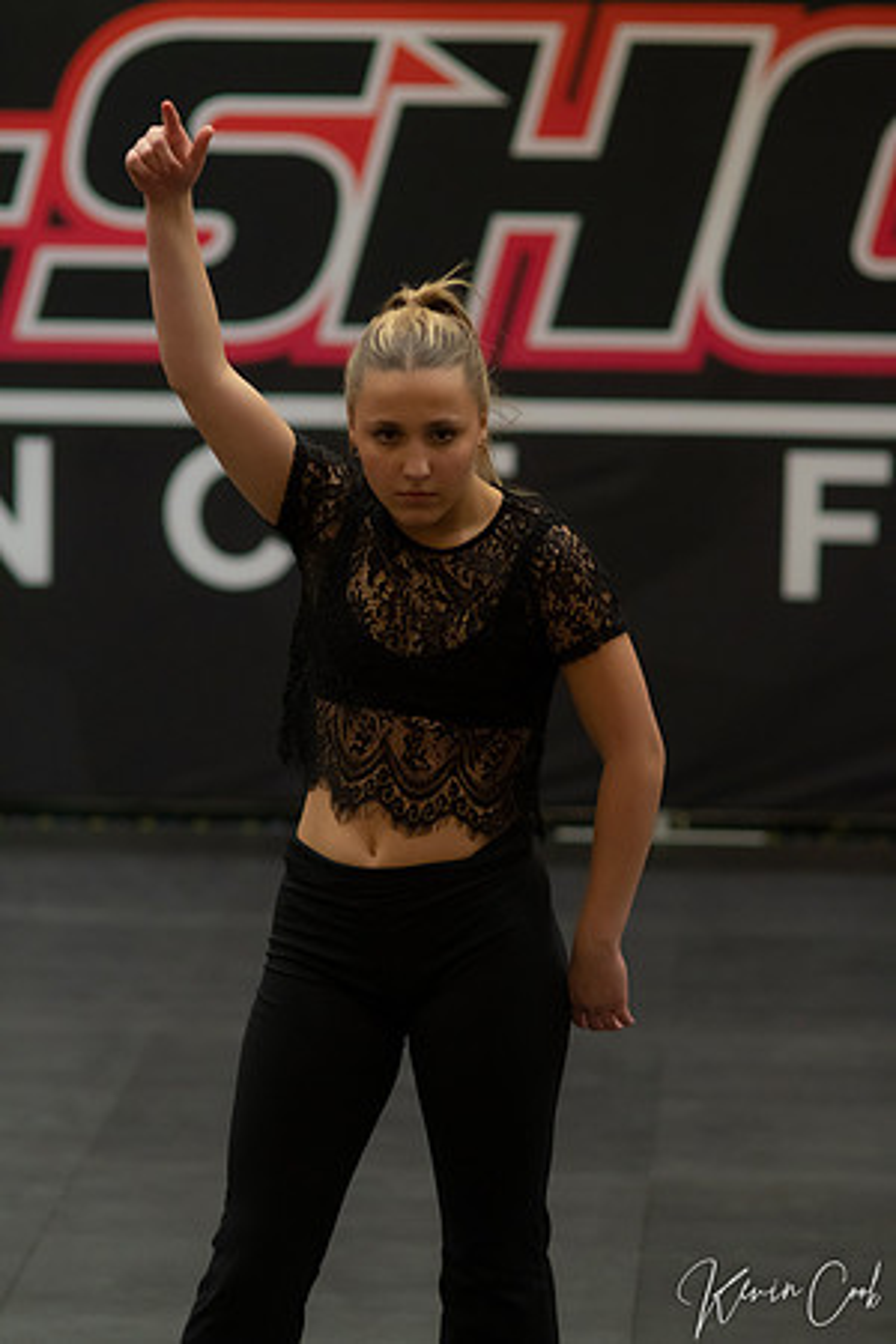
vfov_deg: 16.1
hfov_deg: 10.8
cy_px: 672
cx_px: 448
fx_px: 4741
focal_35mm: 127
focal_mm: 85
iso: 1250
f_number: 2
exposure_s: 1/640
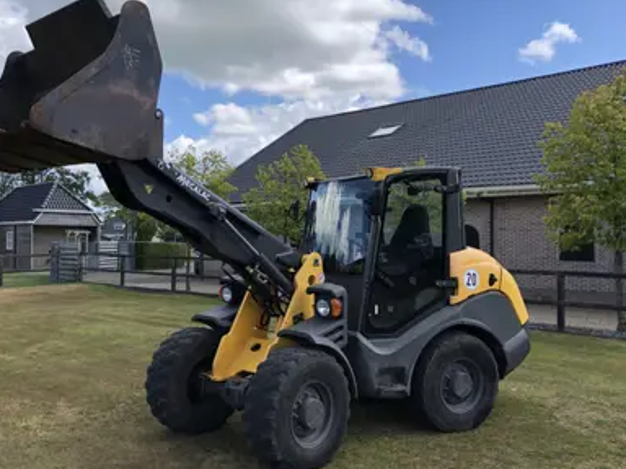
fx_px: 633
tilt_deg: +2.6
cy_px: 226
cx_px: 258
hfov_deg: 52.3
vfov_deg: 40.7
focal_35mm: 35
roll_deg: -0.5
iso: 20
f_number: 1.8
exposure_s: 1/1297
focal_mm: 3.99
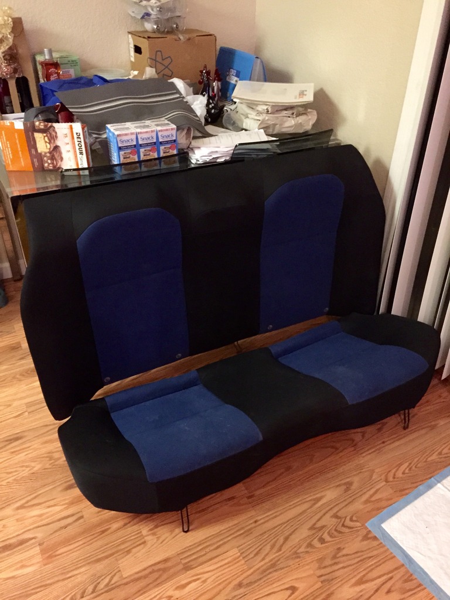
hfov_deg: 48.2
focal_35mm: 29
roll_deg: -1.8
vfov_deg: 61.7
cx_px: 225
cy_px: 300
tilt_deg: -32.8
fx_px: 503
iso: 400
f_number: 2.2
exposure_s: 1/15
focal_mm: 4.15
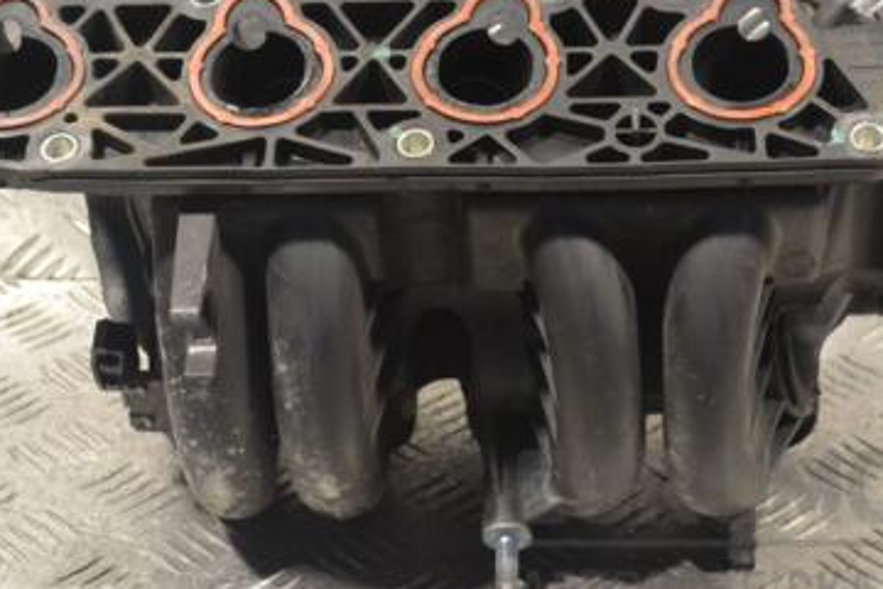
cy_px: 160
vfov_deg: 15.1
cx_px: 471
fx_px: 2207
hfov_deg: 22.6
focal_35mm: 90
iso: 3200
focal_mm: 36
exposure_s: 1/200
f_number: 7.1
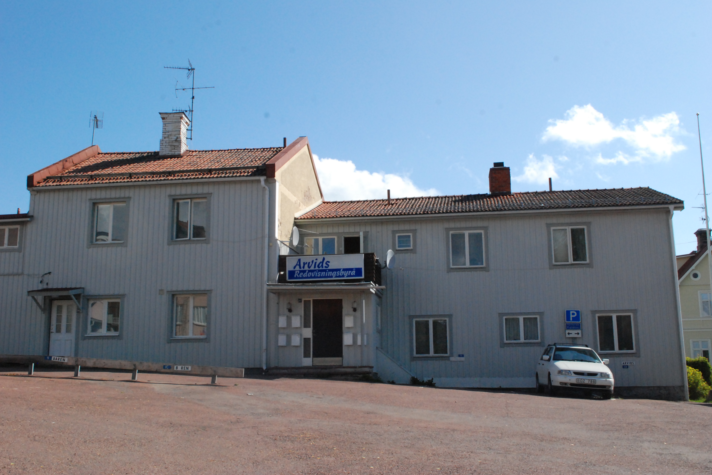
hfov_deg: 51.9
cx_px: 348
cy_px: 230
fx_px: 732
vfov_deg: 35.9
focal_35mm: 37
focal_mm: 24
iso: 1250
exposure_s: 1/800
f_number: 14
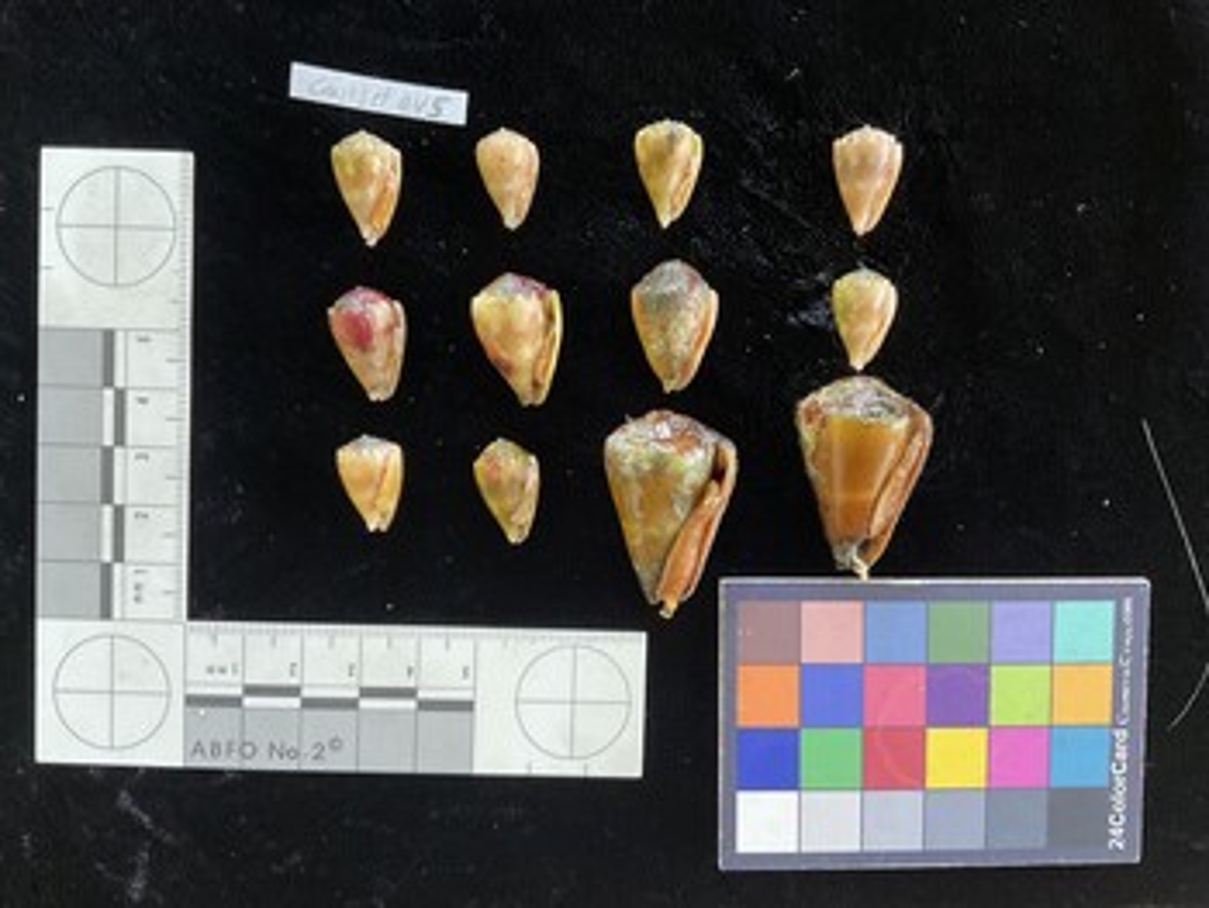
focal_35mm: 29
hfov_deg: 61.6
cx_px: 604
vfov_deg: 48.3
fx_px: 1014
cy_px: 454
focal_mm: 3
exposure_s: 1/50
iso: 160
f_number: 1.8
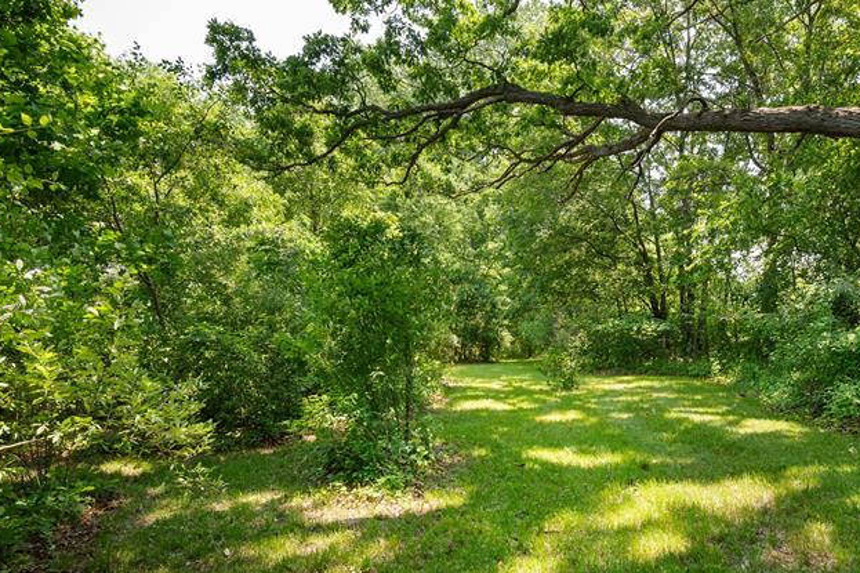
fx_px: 549
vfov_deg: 55.0
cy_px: 315
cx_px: 514
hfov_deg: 75.3
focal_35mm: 23
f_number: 11
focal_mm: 14
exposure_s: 1/15
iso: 100
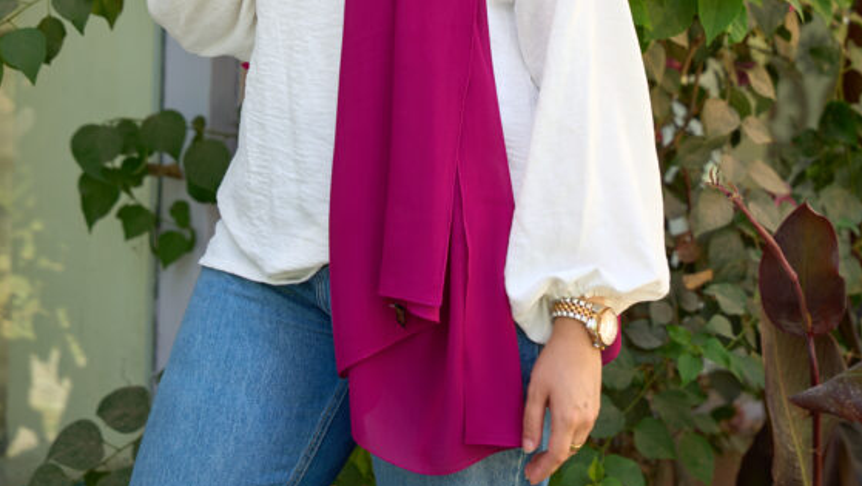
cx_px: 401
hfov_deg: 18.1
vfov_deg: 10.2
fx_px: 2698
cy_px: -71
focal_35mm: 118
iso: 100
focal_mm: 70
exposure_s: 1/100
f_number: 2.8
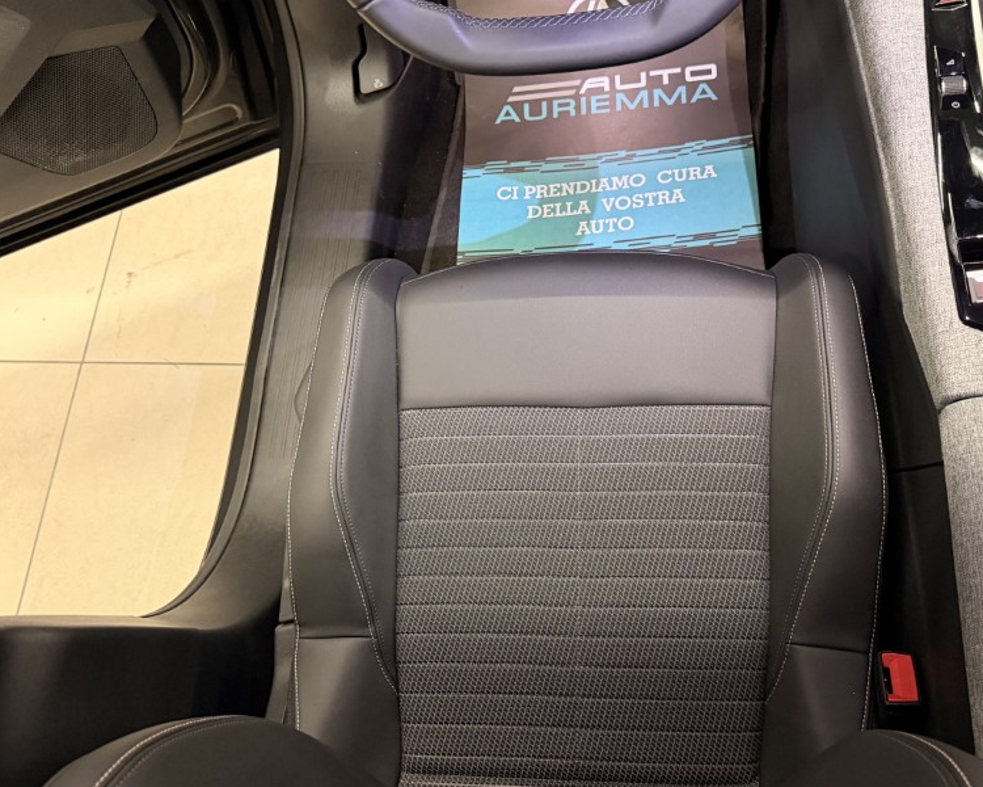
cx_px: 552
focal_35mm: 32
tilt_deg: -66.9
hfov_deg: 55.5
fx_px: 931
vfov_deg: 45.8
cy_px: 390
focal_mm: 6.76
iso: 640
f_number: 1.78
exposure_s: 1/33
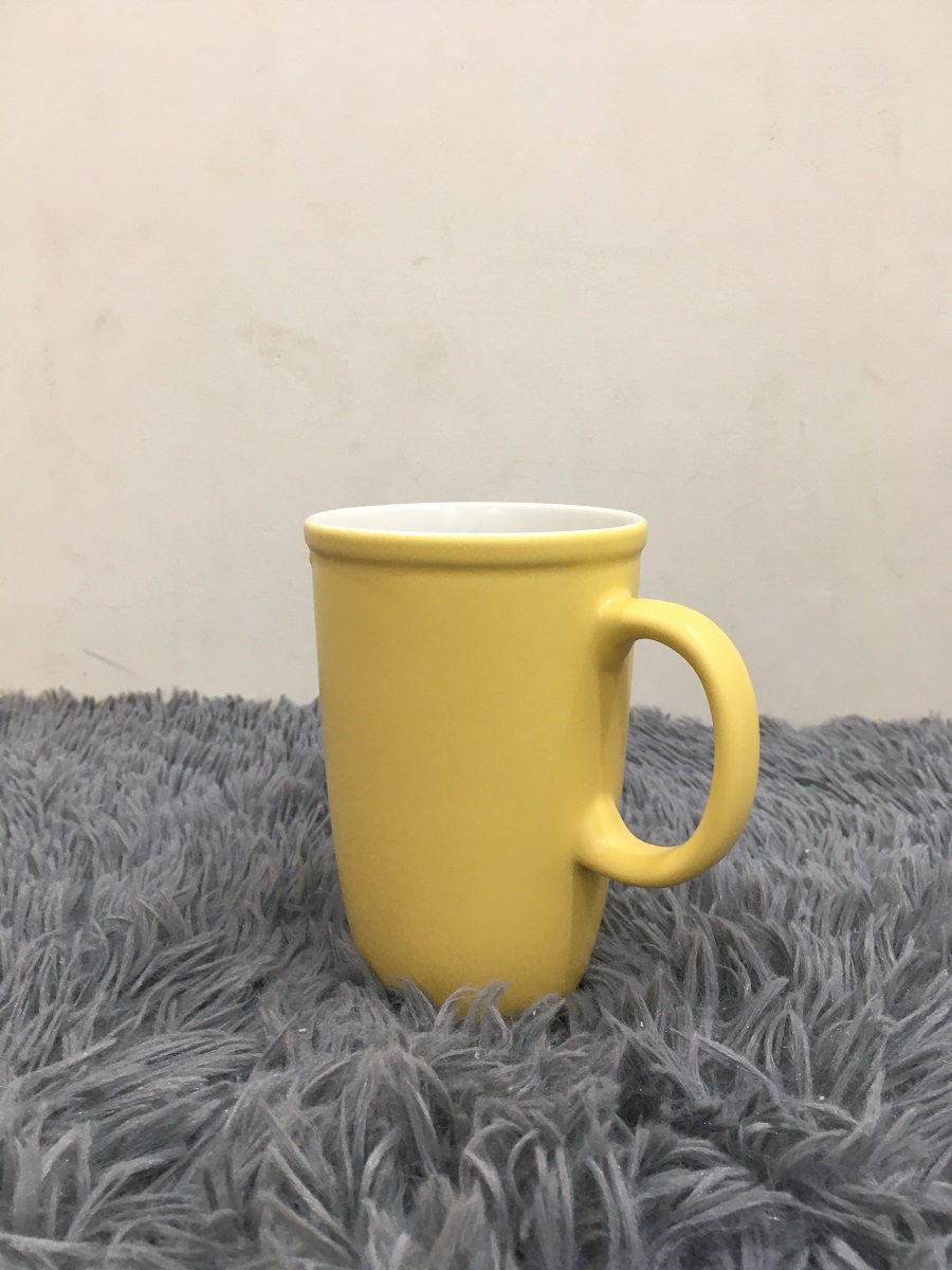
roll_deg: -0.6
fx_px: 1063
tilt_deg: -12.3
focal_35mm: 29
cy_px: 635
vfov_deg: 61.7
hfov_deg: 48.2
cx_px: 476
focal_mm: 4.15
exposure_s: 1/33
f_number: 2.2
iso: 80
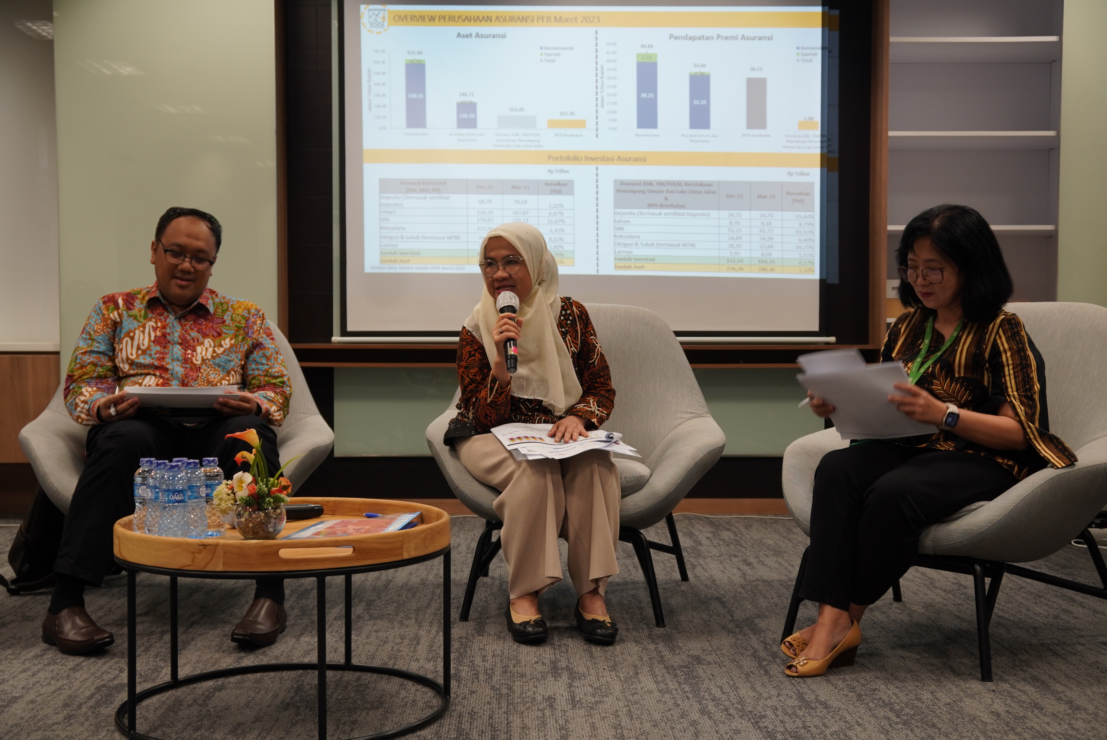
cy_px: 370
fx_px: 1338
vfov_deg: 30.9
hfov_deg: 44.9
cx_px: 554
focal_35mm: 44
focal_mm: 29
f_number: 4
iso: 250
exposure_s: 1/50
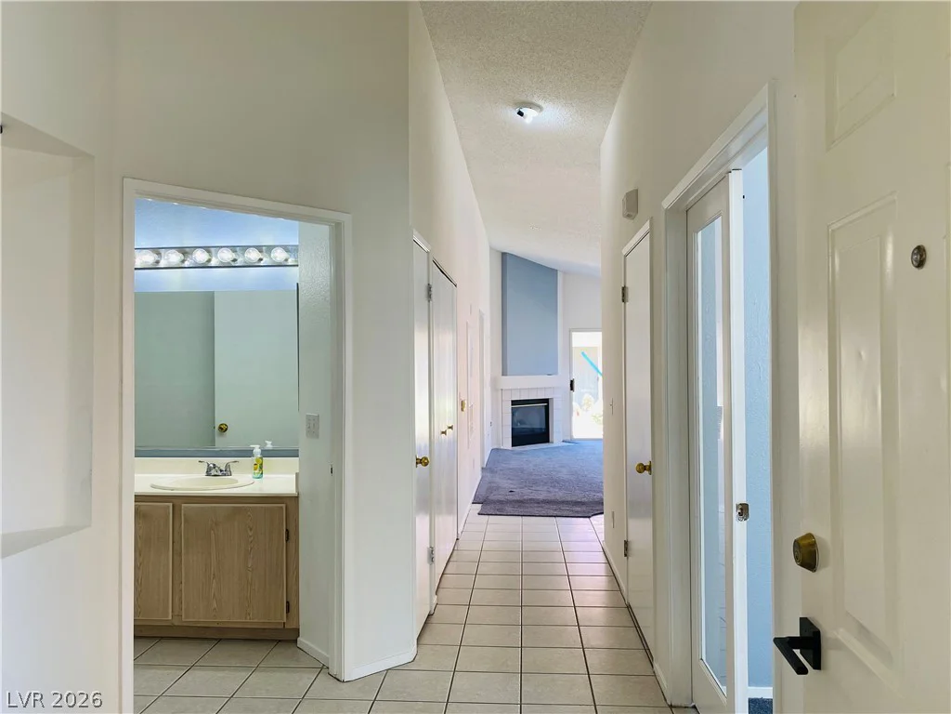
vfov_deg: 53.1
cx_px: 476
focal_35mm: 26
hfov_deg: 67.3
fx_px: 714
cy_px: 357
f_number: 1.8
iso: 64
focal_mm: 4.25
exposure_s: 1/120
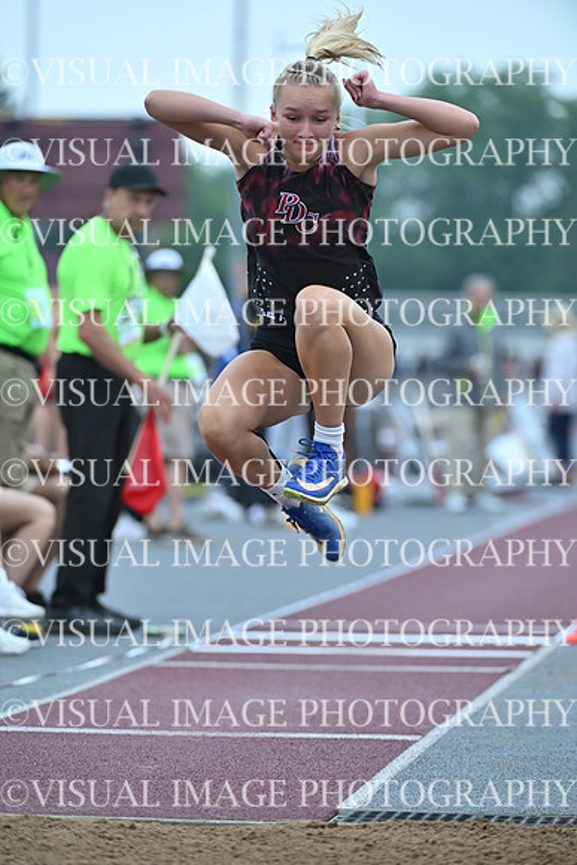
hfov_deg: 5.5
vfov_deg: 8.2
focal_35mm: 250
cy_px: 432
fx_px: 6006
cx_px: 288
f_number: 4
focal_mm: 250
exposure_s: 1/1000
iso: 800
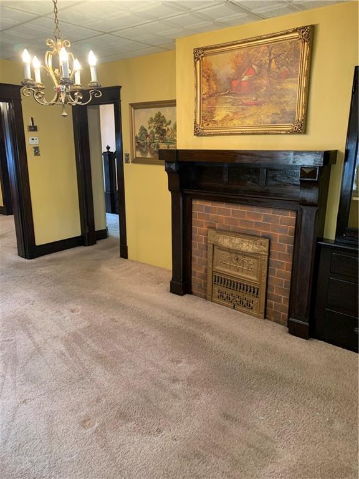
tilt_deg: -14.7
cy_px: 240
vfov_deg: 67.3
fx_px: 360
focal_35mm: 26
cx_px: 180
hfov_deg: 53.1
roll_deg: +0.0
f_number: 1.8
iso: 250
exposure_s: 1/40
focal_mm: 4.25
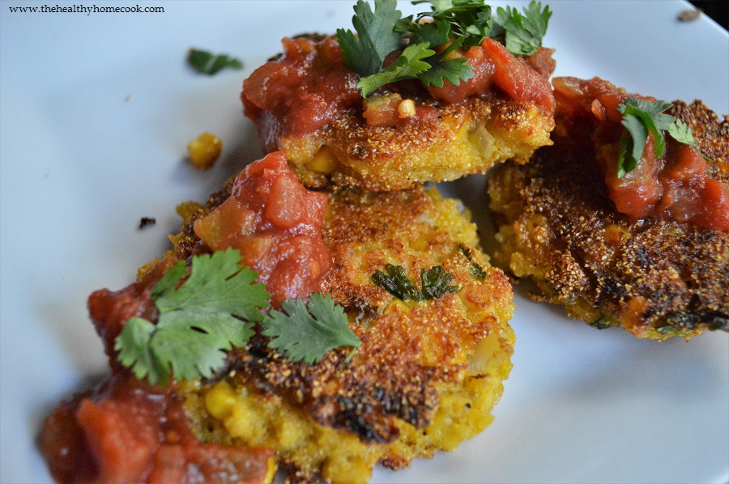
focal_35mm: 39
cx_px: 364
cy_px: 242
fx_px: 789
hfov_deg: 49.6
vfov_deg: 34.1
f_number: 4.2
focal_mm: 26
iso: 3200
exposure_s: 1/200
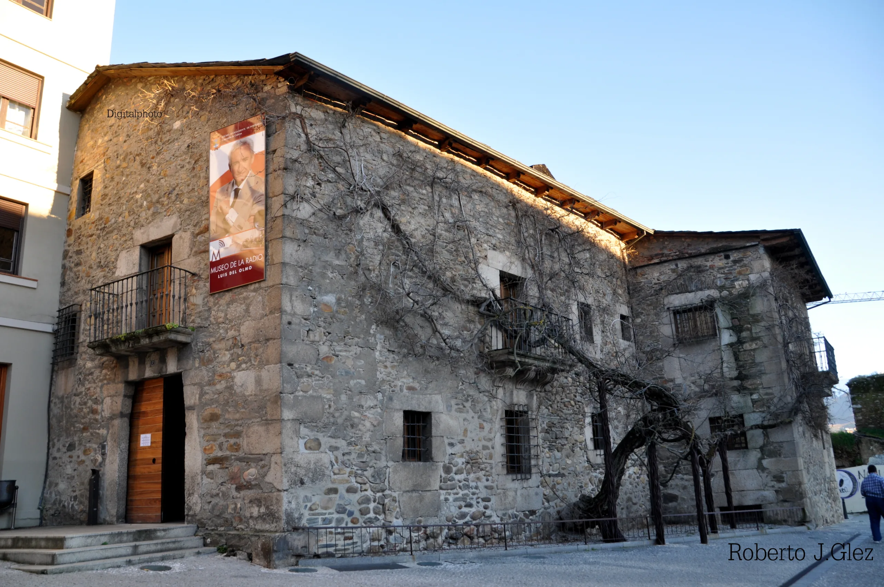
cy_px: 294
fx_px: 662
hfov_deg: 67.4
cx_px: 442
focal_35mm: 27
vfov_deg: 47.8
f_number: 5.6
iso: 200
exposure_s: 1/100
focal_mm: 18
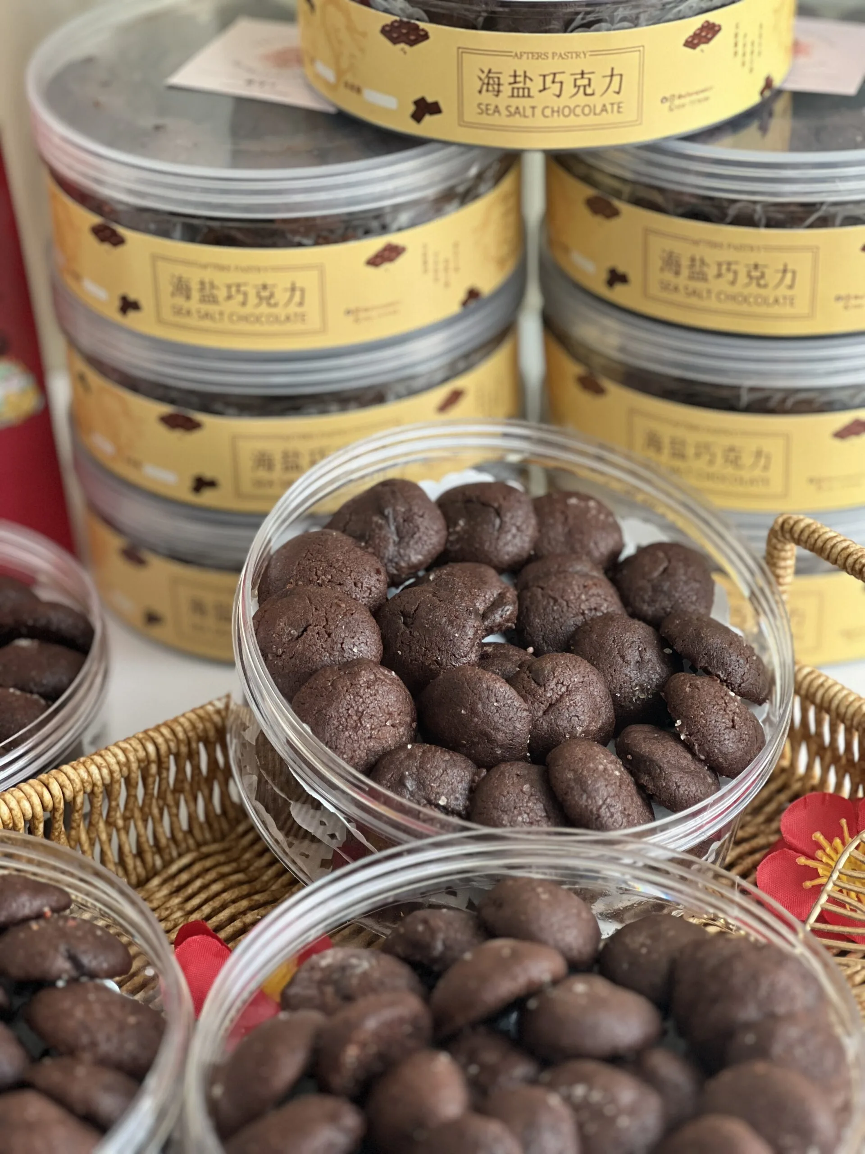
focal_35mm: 77
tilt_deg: -32.6
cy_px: 577
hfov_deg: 19.1
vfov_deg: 25.3
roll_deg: +2.0
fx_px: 2565
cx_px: 432
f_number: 2.8
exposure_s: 1/121
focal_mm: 9
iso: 200
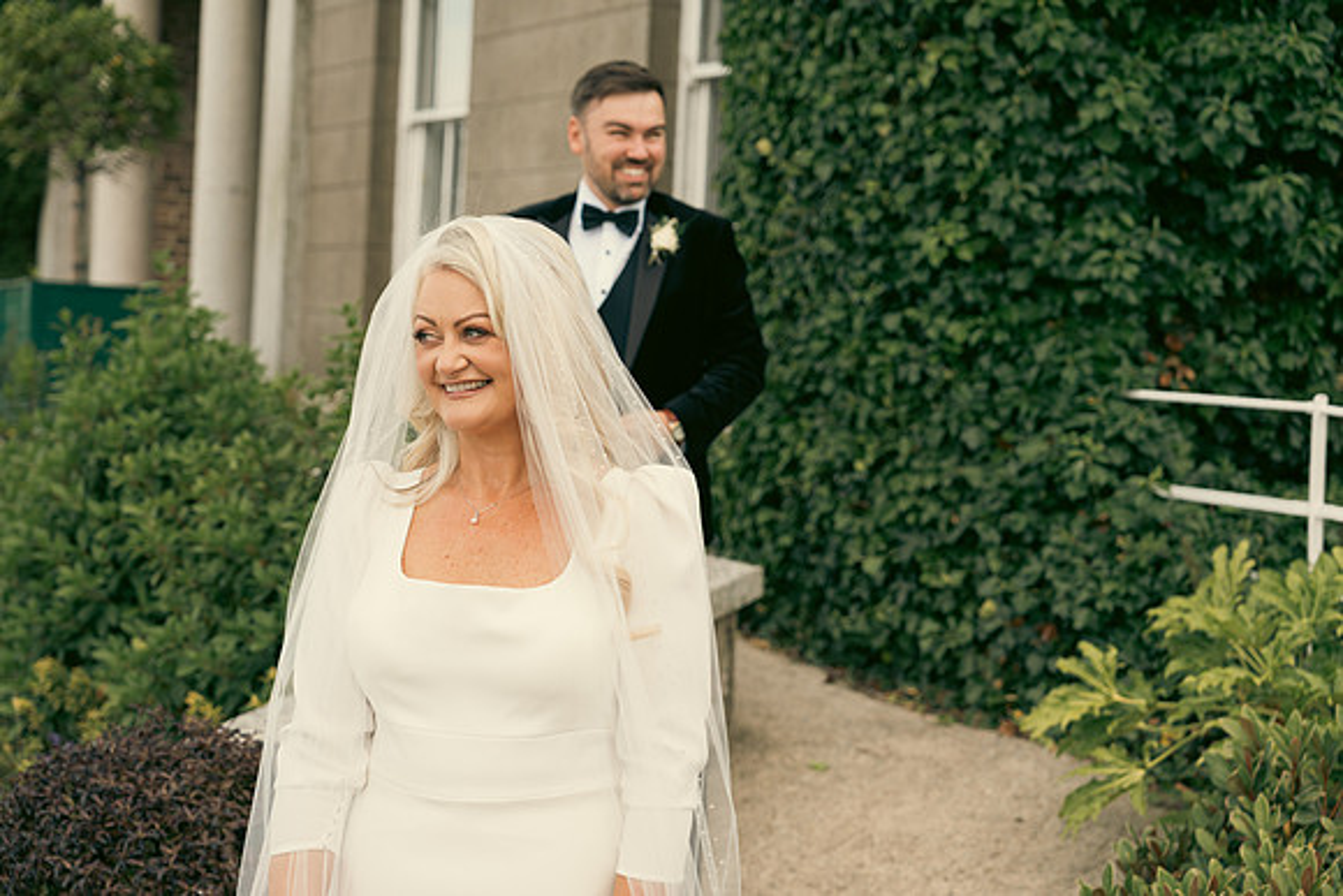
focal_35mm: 61
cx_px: 672
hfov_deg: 32.9
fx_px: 2276
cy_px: 448
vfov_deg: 22.3
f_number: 3.5
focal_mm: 61
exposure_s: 1/400
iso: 125
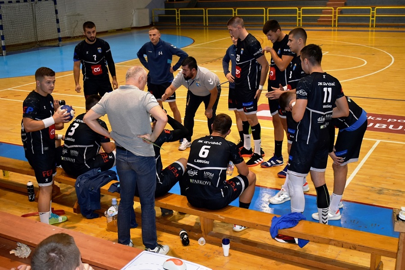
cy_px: 135
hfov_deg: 43.6
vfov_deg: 29.9
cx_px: 202
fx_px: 506
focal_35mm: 45
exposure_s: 1/125
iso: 800
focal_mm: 30
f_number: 4.2
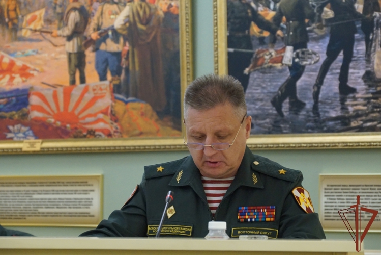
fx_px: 1588
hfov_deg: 13.7
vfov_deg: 9.2
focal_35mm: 150
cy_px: 128
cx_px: 190
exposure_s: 1/60
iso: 3200
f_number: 5.6
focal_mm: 100
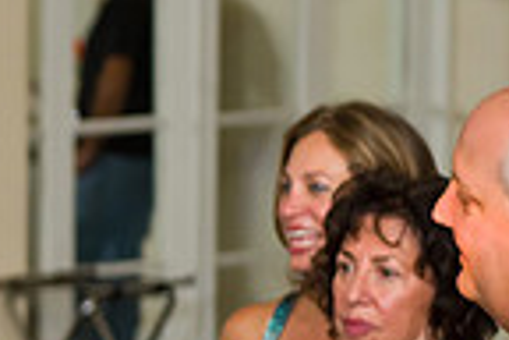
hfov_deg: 7.2
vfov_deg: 4.9
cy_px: 283
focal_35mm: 281
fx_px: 3973
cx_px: -361
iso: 1600
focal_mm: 70
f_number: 3.2
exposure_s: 1/125
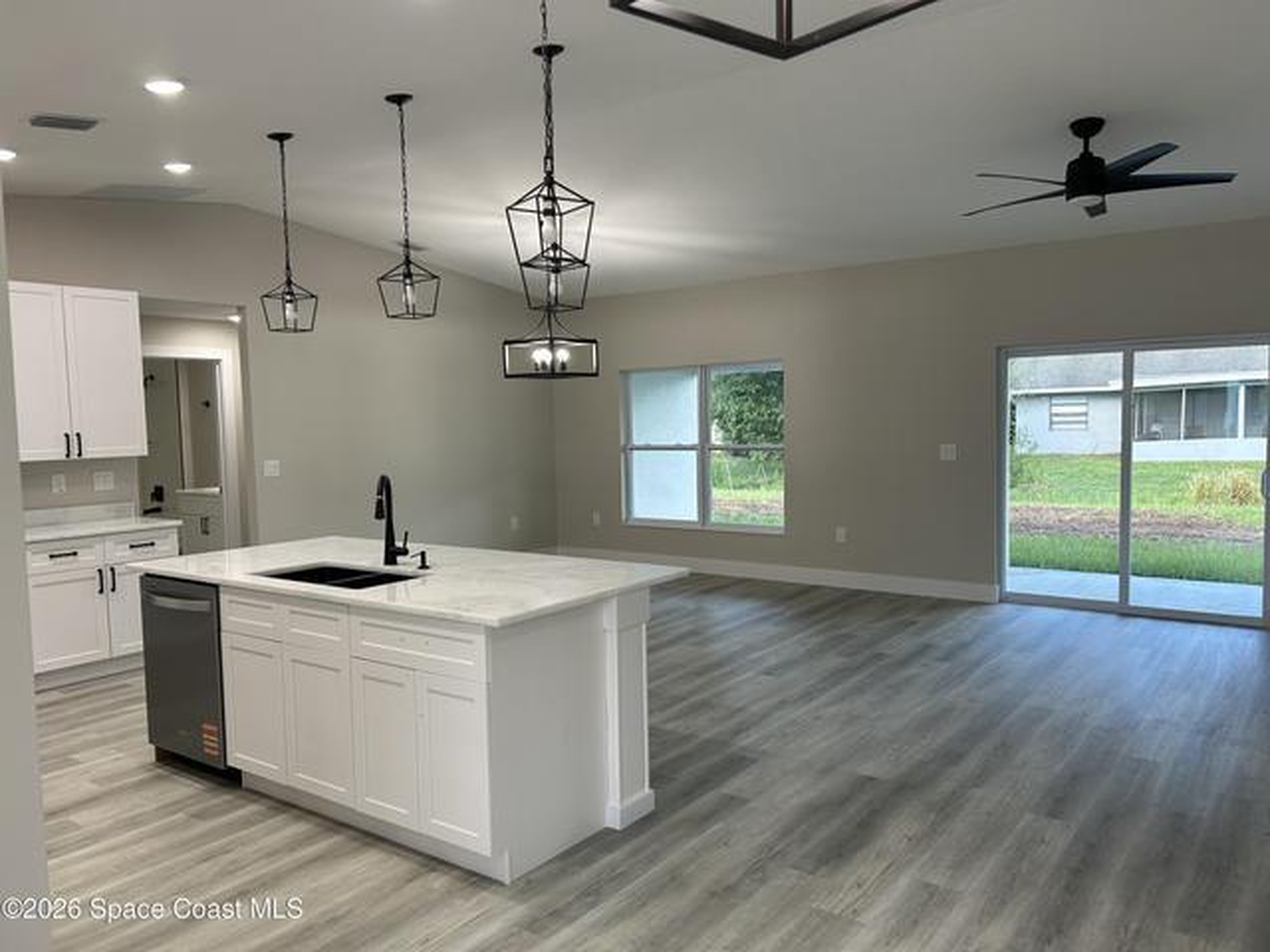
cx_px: 635
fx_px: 954
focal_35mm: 26
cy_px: 476
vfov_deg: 53.1
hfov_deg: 67.3
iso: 64
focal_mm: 5.7
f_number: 1.5
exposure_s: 1/120
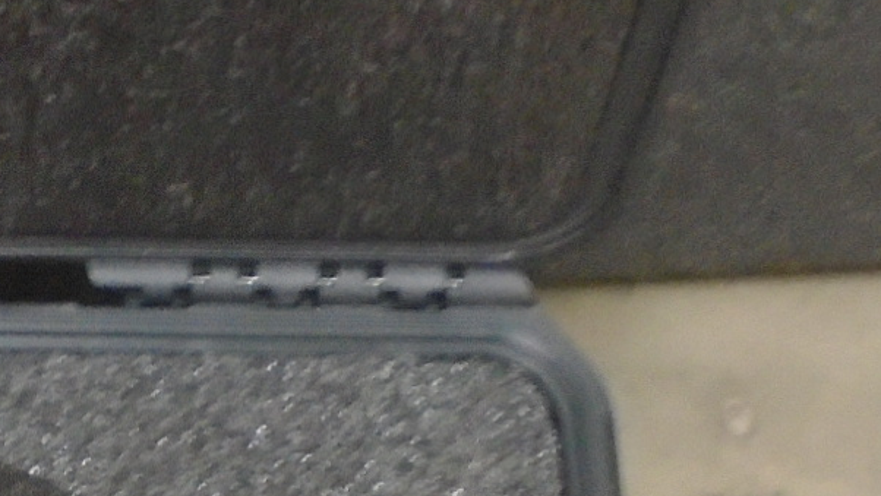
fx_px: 2851
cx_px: 70
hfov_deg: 17.3
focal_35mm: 122
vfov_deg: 9.9
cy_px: 442
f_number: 3.2
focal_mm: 4.6
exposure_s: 1/6
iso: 400
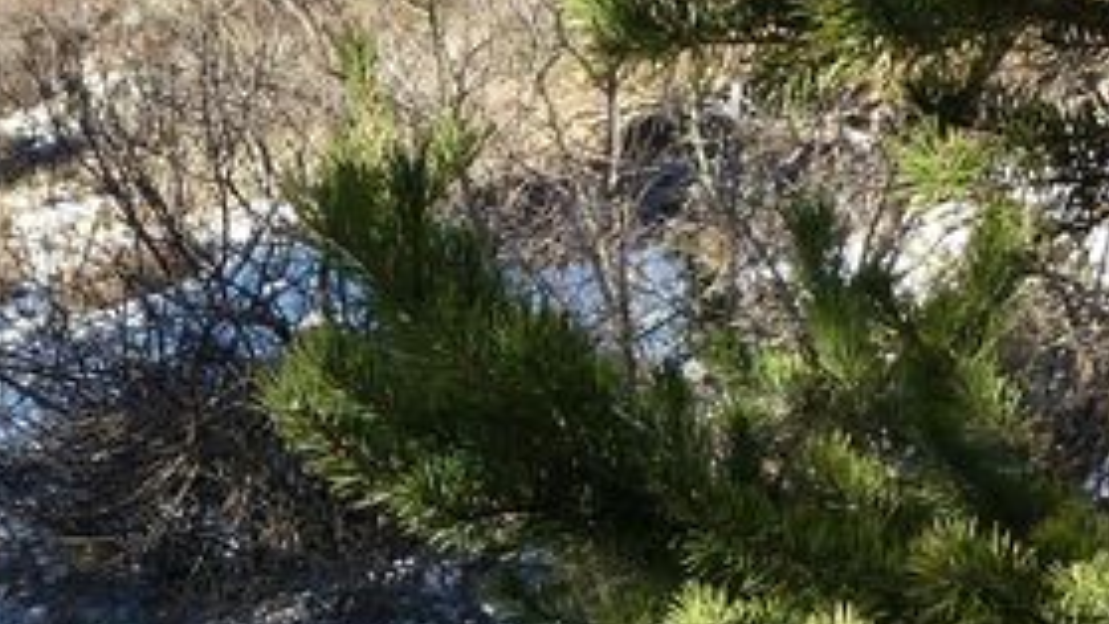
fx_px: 2294
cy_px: 696
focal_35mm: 78
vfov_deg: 15.1
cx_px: -179
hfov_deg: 24.9
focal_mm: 4.1
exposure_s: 1/200
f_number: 4
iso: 80
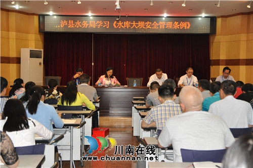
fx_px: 400
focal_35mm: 57
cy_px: 84
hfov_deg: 35.1
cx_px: 126
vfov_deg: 23.7
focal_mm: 38
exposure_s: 1/60
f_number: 3.5
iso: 800
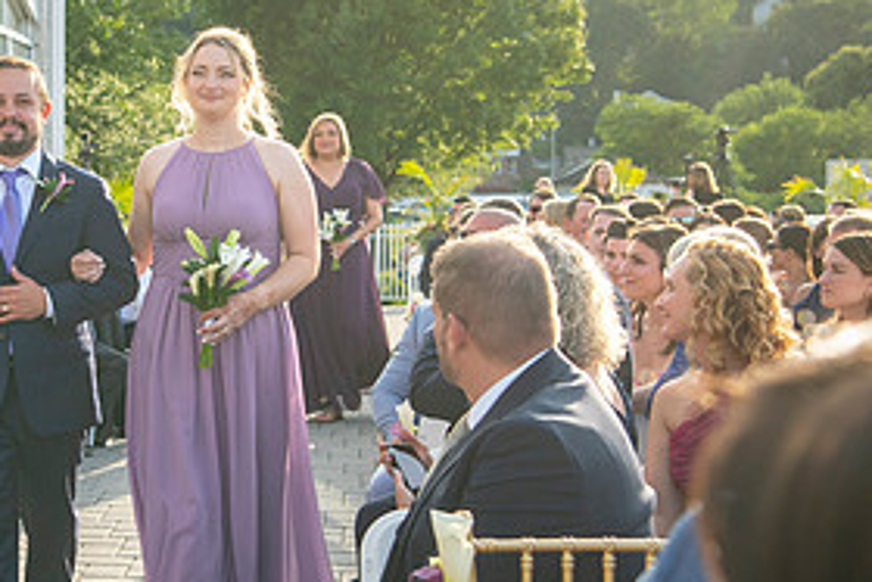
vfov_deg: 16.1
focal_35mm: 85
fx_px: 2060
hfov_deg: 23.4
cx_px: 121
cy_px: 287
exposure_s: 1/3200
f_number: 4
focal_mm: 38
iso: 800
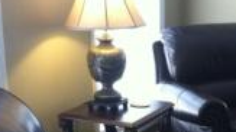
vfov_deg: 11.3
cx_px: 188
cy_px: 141
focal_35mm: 105
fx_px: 656
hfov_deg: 20.2
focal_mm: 3.85
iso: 80
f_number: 2.8
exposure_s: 1/15
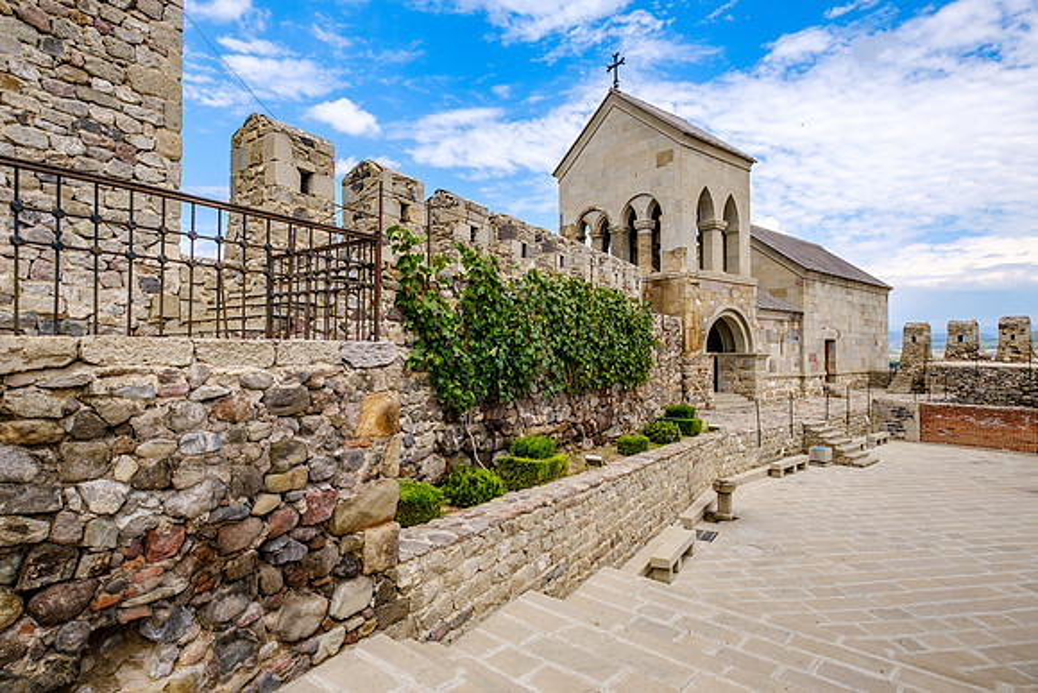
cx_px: 505
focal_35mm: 19
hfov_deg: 87.2
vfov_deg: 64.9
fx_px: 545
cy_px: 351
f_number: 8
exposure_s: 1/280
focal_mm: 12
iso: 160
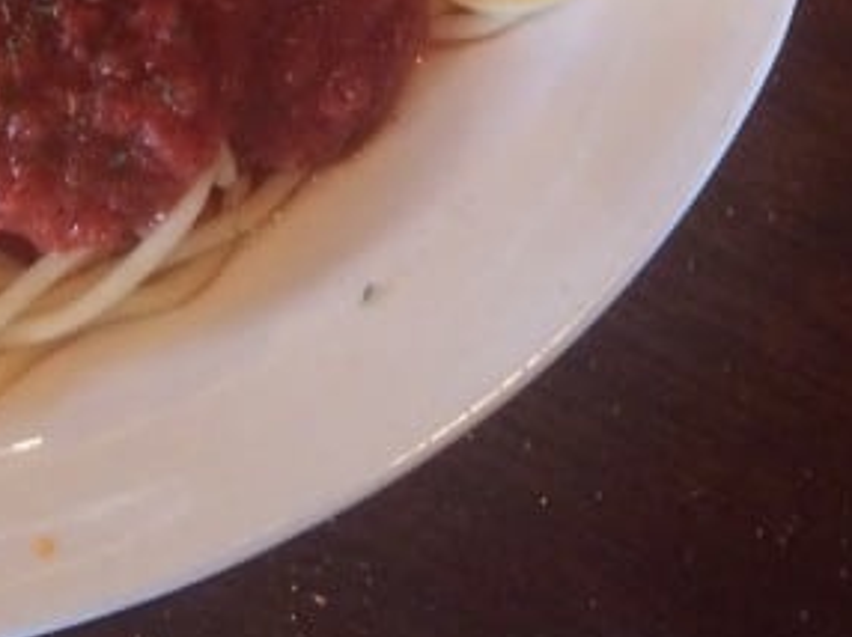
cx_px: -66
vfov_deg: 13.1
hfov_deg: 18.3
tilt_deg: -73.9
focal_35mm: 104
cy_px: -438
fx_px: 2558
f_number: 2.2
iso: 320
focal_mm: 4.15
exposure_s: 1/30
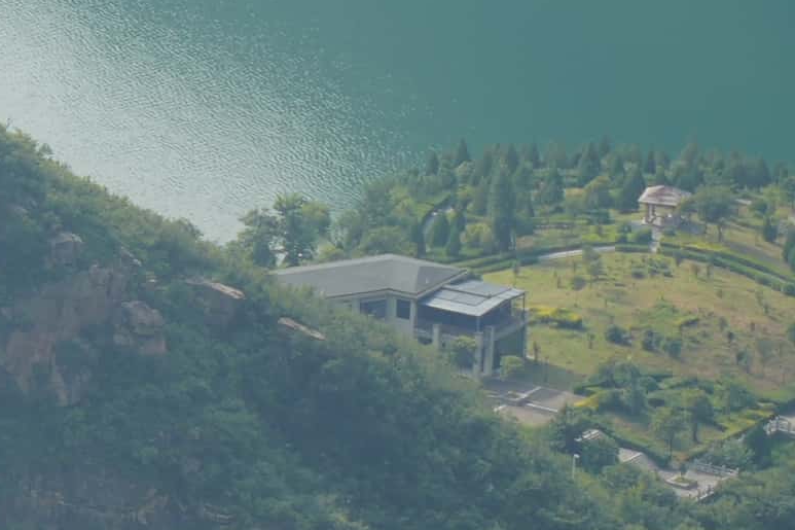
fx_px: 9869
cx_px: -1146
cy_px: 769
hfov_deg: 4.5
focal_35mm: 447
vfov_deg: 3.1
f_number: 4
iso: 100
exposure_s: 1/640
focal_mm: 75
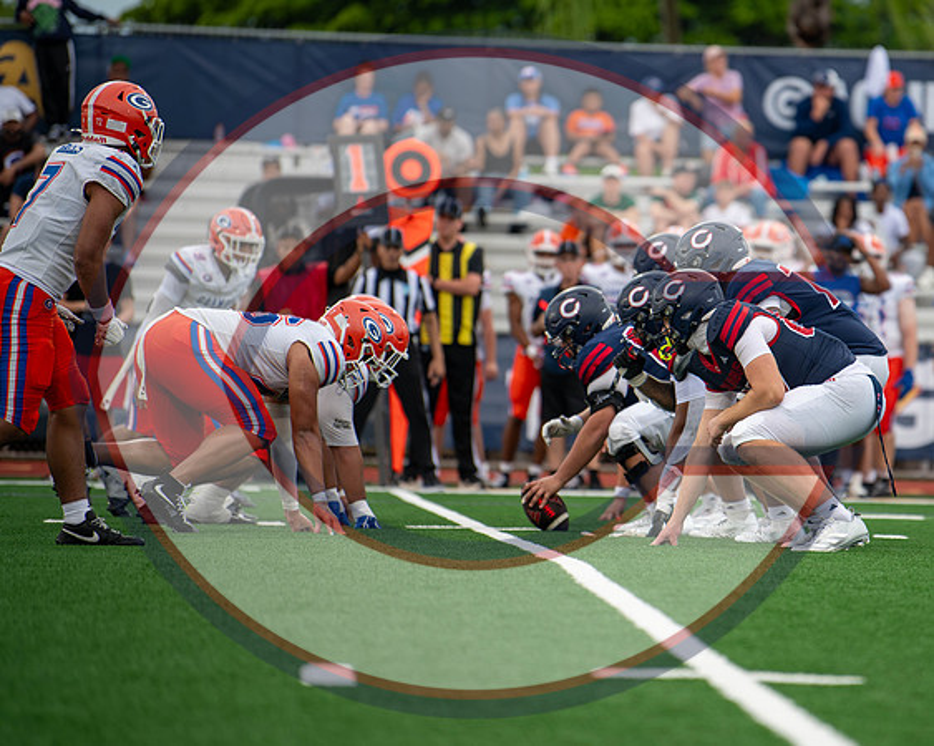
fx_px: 7973
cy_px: 326
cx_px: 718
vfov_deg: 5.4
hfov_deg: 6.7
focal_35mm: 289
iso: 400
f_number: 2.8
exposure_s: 1/1000
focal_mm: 200
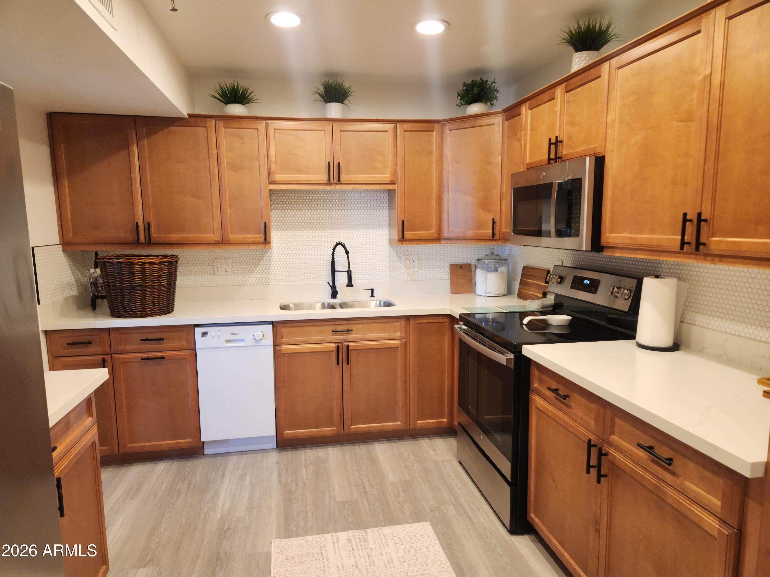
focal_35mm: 23
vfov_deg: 58.9
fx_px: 512
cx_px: 385
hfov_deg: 73.9
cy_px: 288
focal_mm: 5.4
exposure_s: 1/60
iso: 125
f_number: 1.8
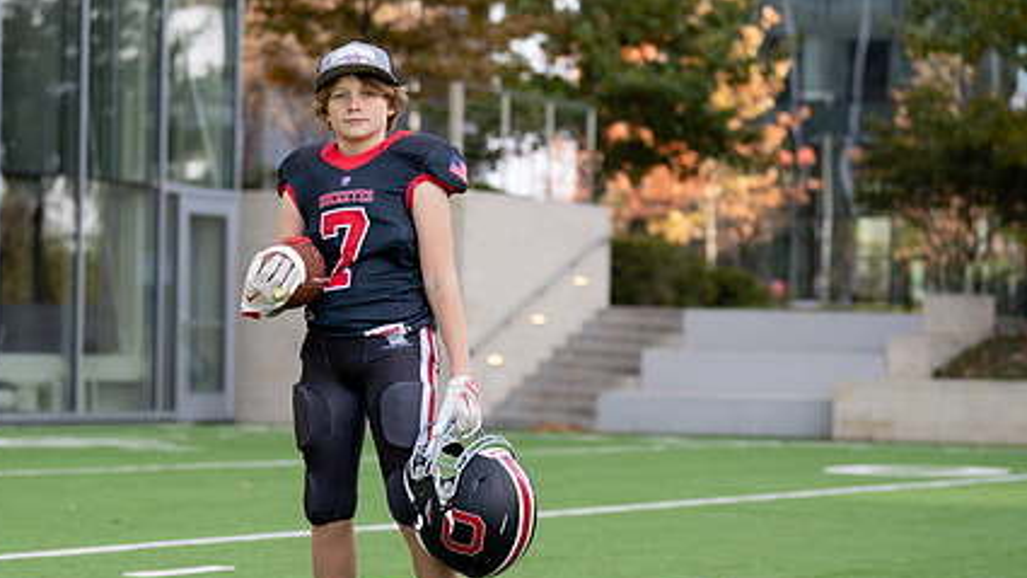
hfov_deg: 17.1
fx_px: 3404
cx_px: 385
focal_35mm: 125
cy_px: 325
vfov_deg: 9.7
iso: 100
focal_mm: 78
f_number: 2.8
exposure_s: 1/400
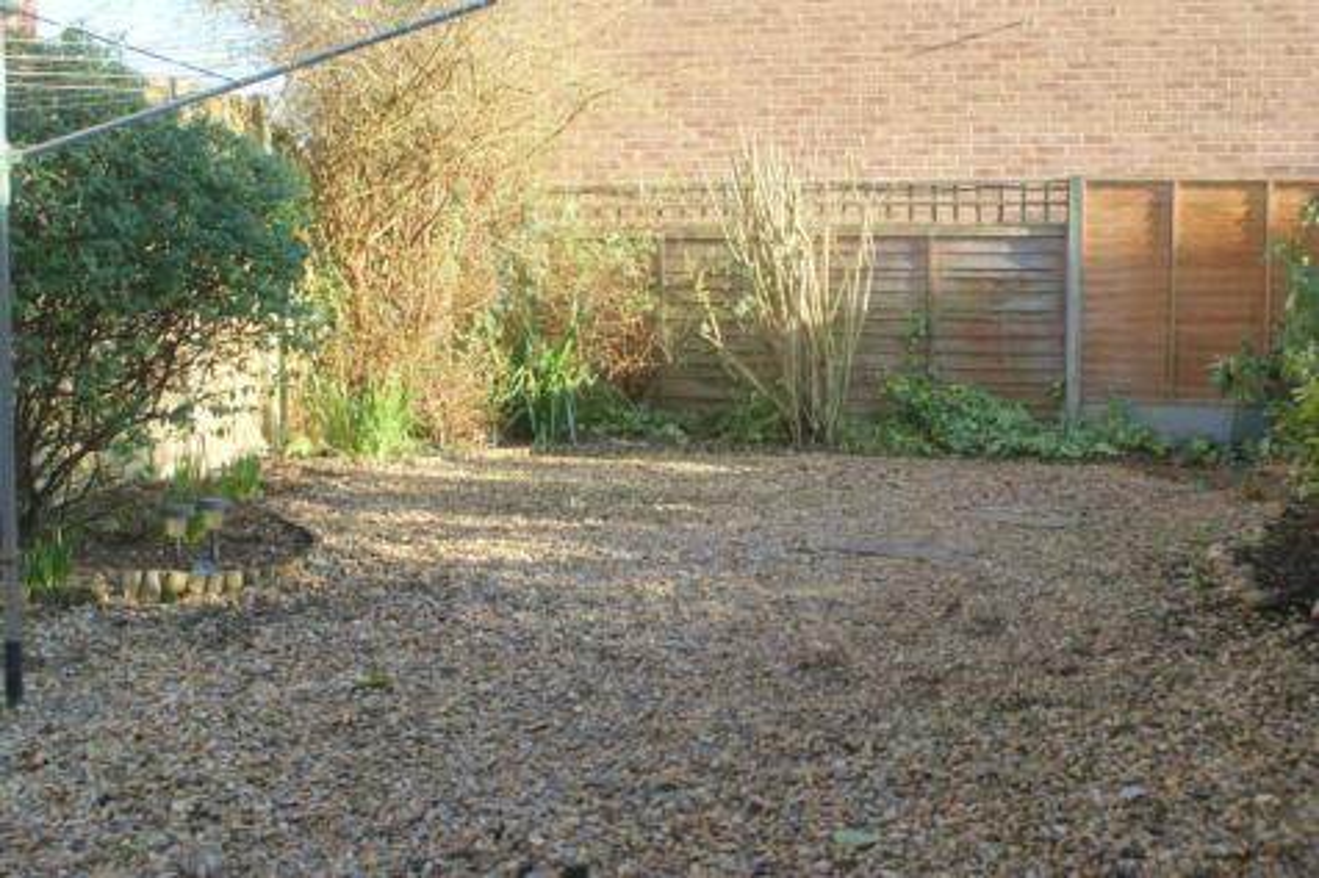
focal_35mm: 42
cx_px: 660
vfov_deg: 31.9
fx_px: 1538
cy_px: 439
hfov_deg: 46.4
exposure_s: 1/60
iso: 100
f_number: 5.6
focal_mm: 28
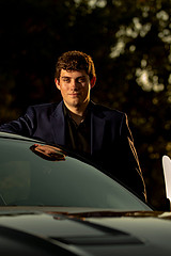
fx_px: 1311
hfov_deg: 7.5
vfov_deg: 11.2
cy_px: 171
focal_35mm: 184
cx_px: 66
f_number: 3.5
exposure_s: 1/250
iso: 31
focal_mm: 98
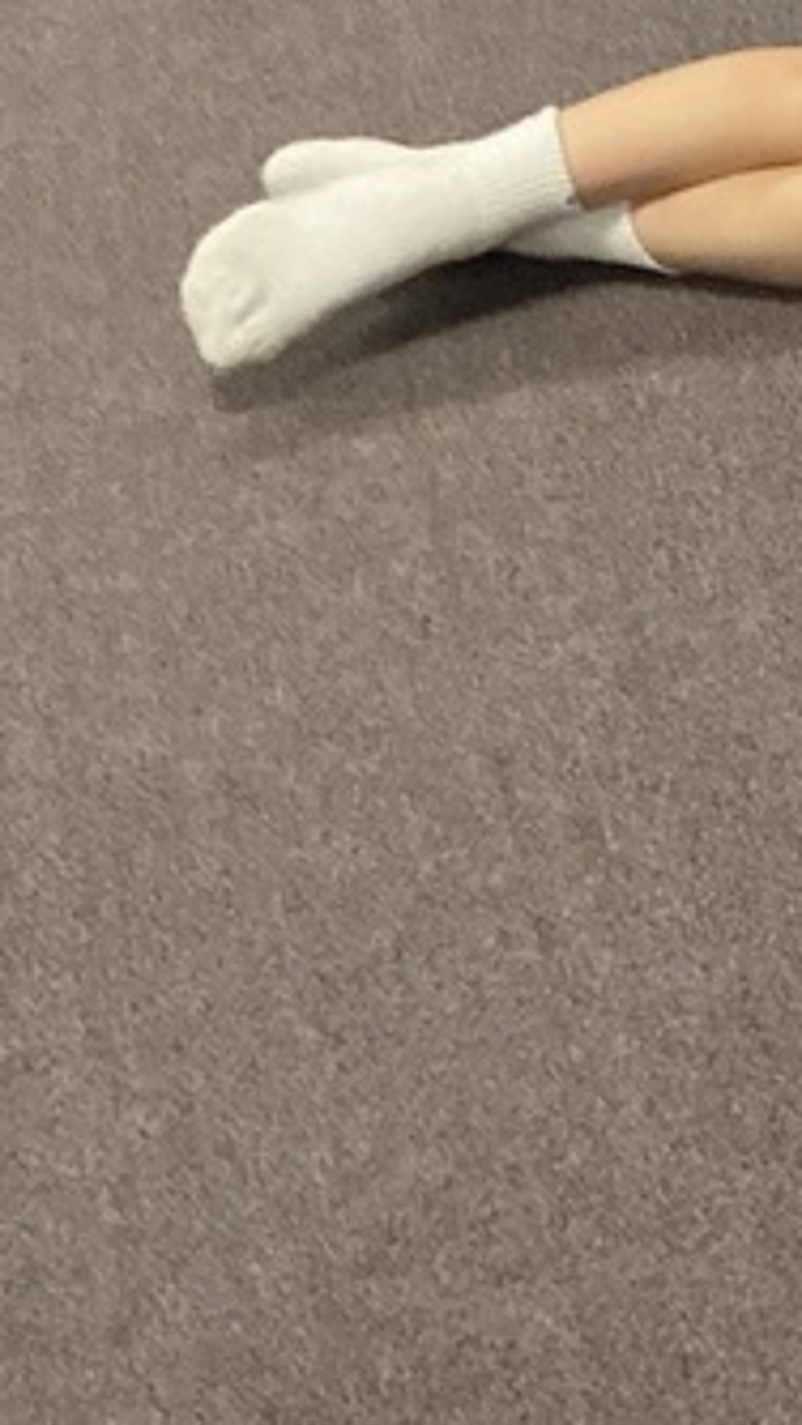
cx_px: 1873
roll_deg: +1.0
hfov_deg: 10.8
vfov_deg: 21.9
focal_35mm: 97
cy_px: 414
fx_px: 3665
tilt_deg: -32.8
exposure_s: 1/60
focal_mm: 3
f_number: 1.8
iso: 200
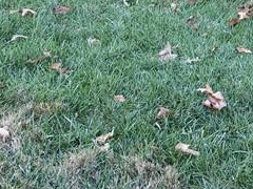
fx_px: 811
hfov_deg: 17.0
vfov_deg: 12.1
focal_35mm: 111
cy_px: -170
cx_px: 298
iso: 64
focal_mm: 4.3
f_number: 2.4
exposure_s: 1/60
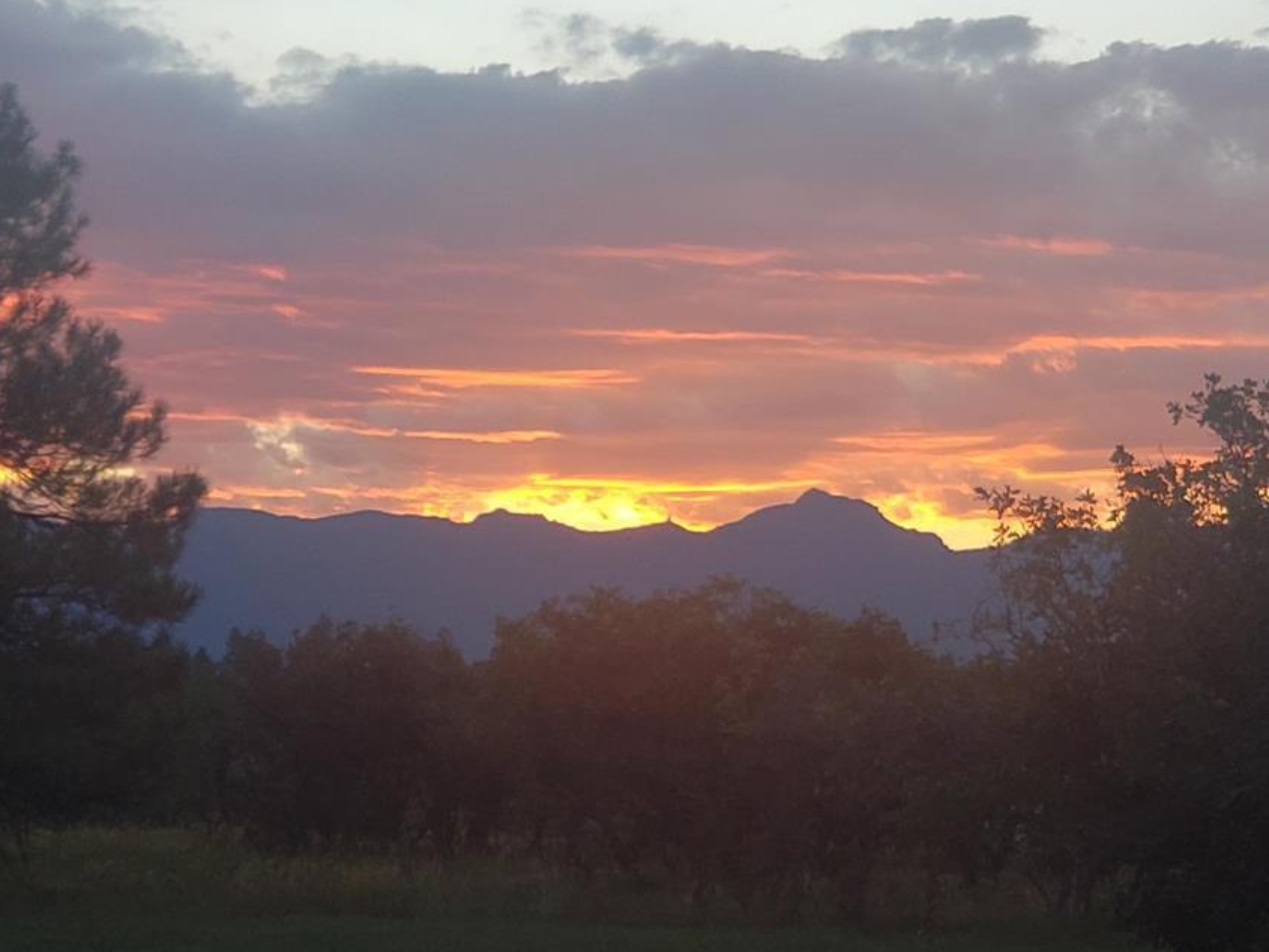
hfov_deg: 30.7
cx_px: 656
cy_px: 389
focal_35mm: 63
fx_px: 2310
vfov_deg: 23.3
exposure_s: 1/120
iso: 50
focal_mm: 6
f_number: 2.4
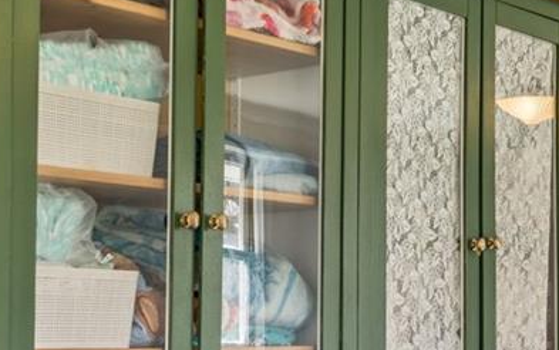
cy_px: 346
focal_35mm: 86
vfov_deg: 14.9
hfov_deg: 24.0
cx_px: 232
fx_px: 1312
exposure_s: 1/5
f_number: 10
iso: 100
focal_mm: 16.2
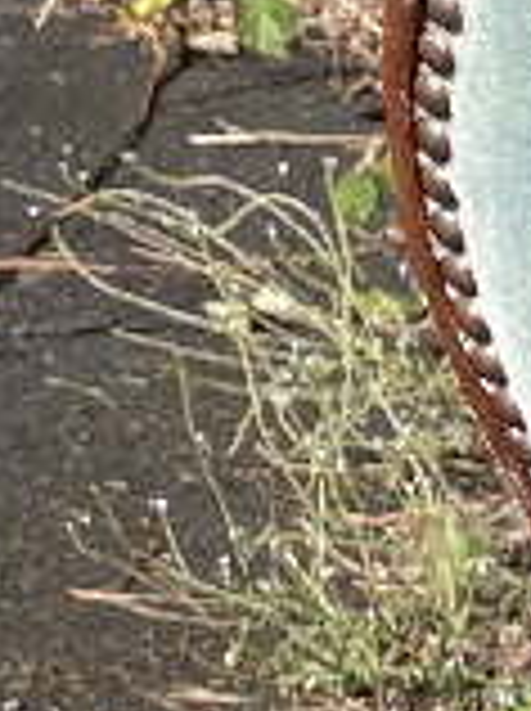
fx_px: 4061
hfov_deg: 6.5
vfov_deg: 9.7
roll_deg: -6.3
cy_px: 1094
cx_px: 1832
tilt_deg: -26.8
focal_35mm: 198
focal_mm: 4.2
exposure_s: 1/2053
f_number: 1.6
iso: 32
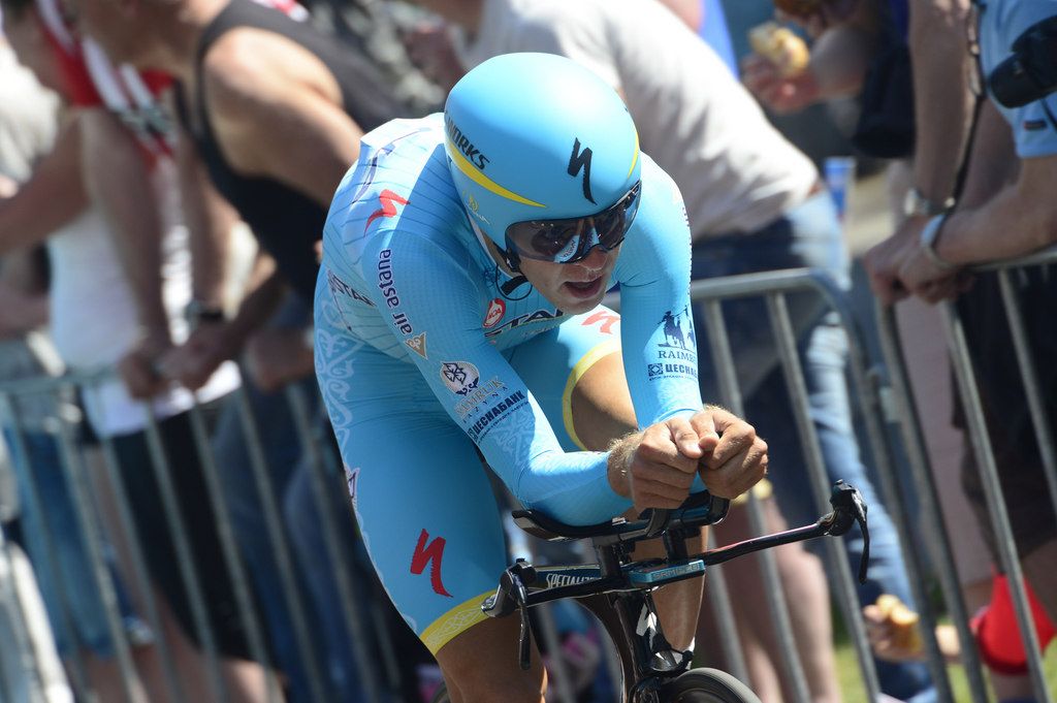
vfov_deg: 3.4
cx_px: 528
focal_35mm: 400
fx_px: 11735
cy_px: 352
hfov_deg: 5.2
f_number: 8
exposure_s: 1/640
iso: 500
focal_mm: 400
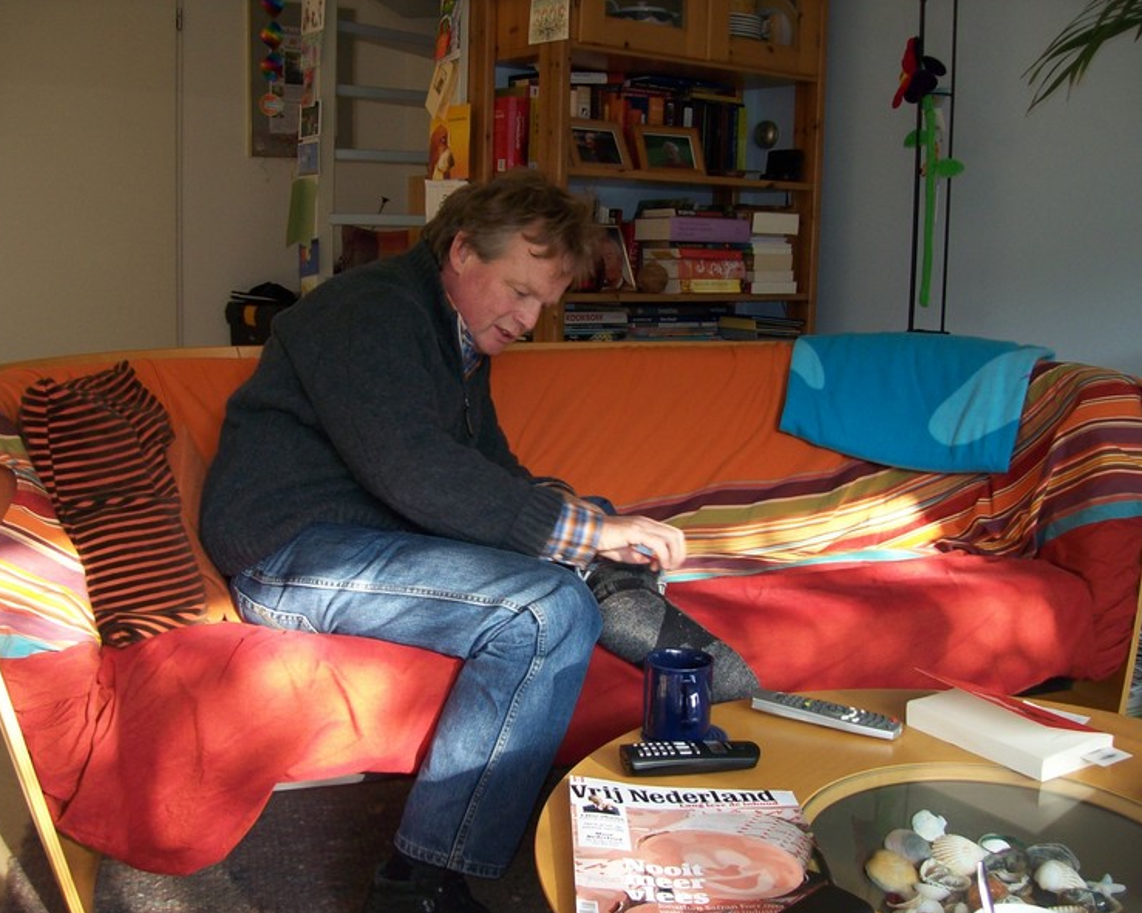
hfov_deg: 47.9
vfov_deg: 39.1
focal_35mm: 38
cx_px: 549
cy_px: 458
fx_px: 1284
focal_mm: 6
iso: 80
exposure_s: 1/64
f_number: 2.7
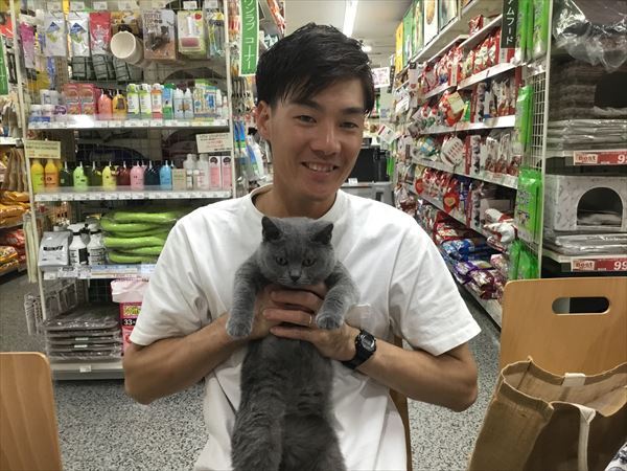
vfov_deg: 45.4
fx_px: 562
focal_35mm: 31
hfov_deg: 58.4
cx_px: 314
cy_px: 236
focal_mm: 3.3
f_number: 2.4
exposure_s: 1/30
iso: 80
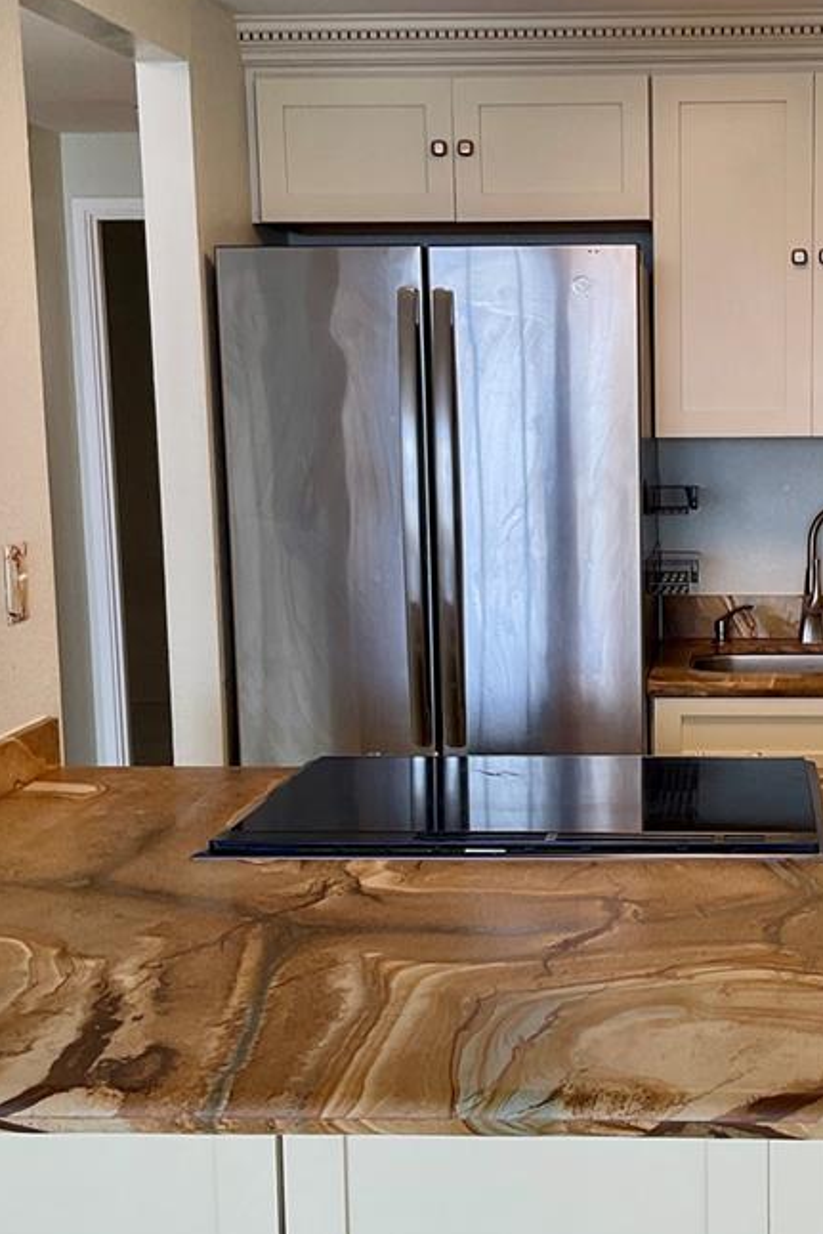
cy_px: 697
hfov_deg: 23.8
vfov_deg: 35.6
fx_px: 1919
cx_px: 668
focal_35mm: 56
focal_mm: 3
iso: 32
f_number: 1.8
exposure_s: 1/120
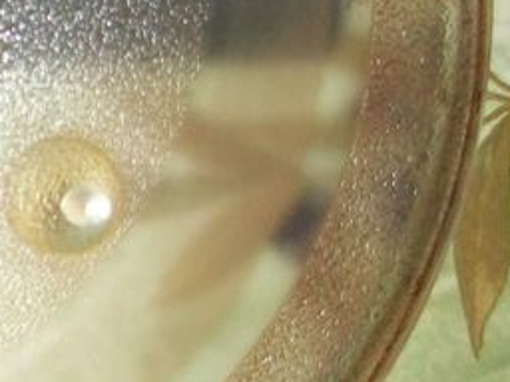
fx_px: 1959
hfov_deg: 13.9
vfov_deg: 11.0
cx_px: -259
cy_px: -58
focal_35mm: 133
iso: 120
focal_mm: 5.7
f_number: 2.8
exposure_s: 1/60
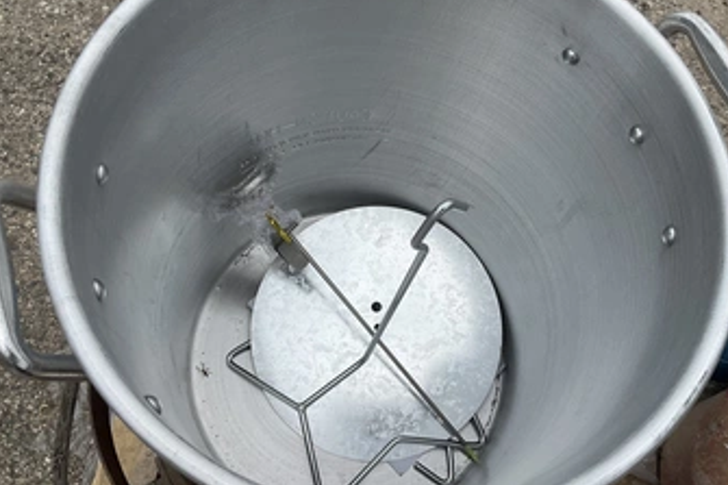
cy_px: 207
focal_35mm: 36
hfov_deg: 53.1
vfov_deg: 36.8
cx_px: 396
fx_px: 728
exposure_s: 1/2141
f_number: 1.8
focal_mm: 3
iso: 25
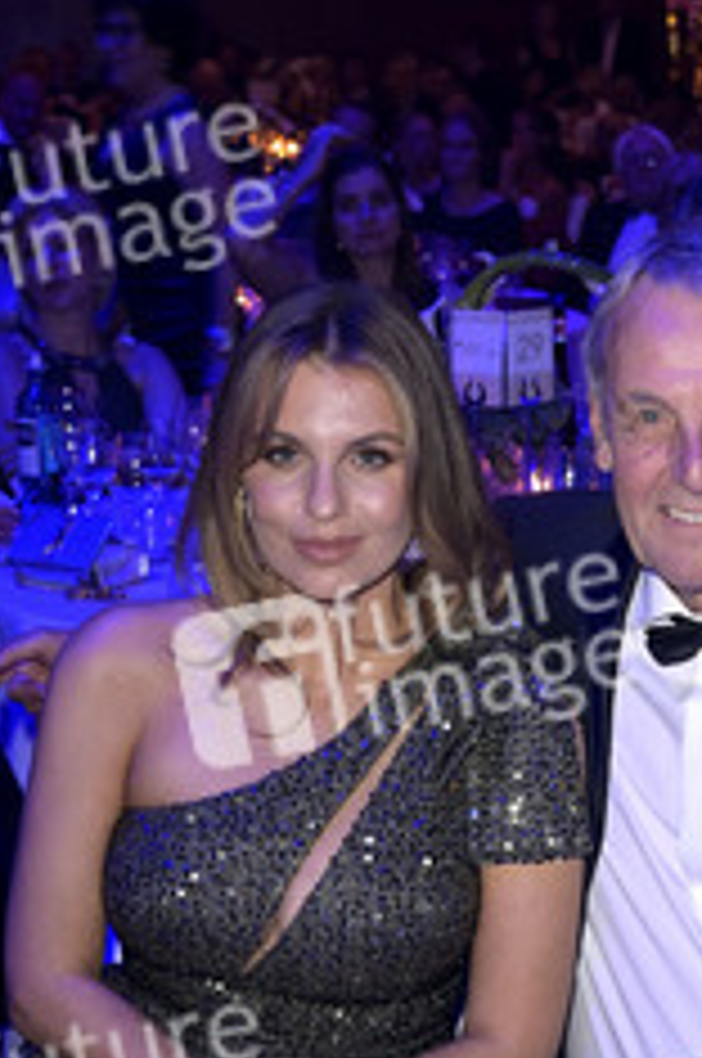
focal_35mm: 85
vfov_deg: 23.5
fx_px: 2493
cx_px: 536
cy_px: 887
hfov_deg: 15.9
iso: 1250
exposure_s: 1/50
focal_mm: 50
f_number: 6.3
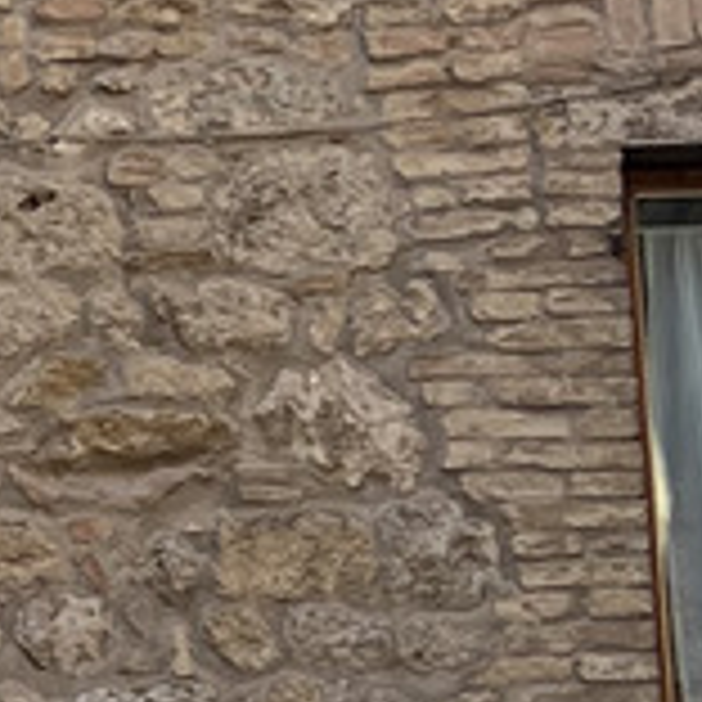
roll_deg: +0.7
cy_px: 477
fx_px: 5415
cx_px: -1580
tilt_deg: +11.0
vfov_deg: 7.4
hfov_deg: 6.6
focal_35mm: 236
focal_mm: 5.7
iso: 50
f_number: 1.5
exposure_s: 1/1431
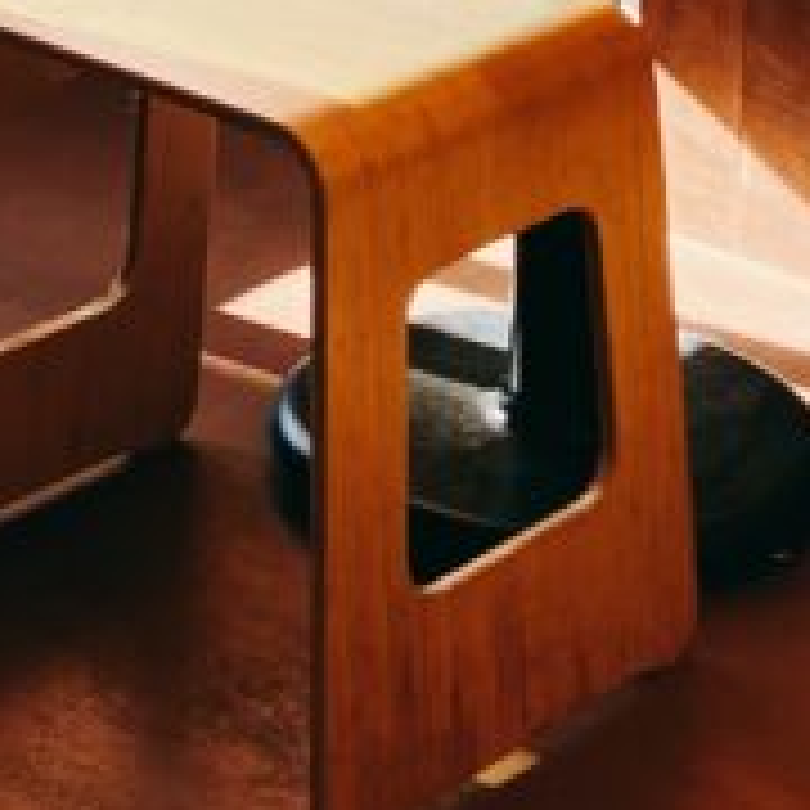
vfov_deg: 11.1
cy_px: -891
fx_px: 3733
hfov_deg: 12.3
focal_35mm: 141
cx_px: 27
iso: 32
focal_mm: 3.99
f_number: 1.8
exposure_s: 1/222
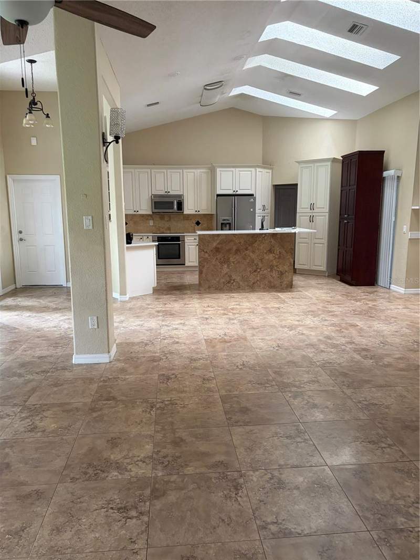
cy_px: 280
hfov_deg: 53.1
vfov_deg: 67.3
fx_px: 420
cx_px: 210
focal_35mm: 26
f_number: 1.6
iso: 200
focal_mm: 5.96
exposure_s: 1/60
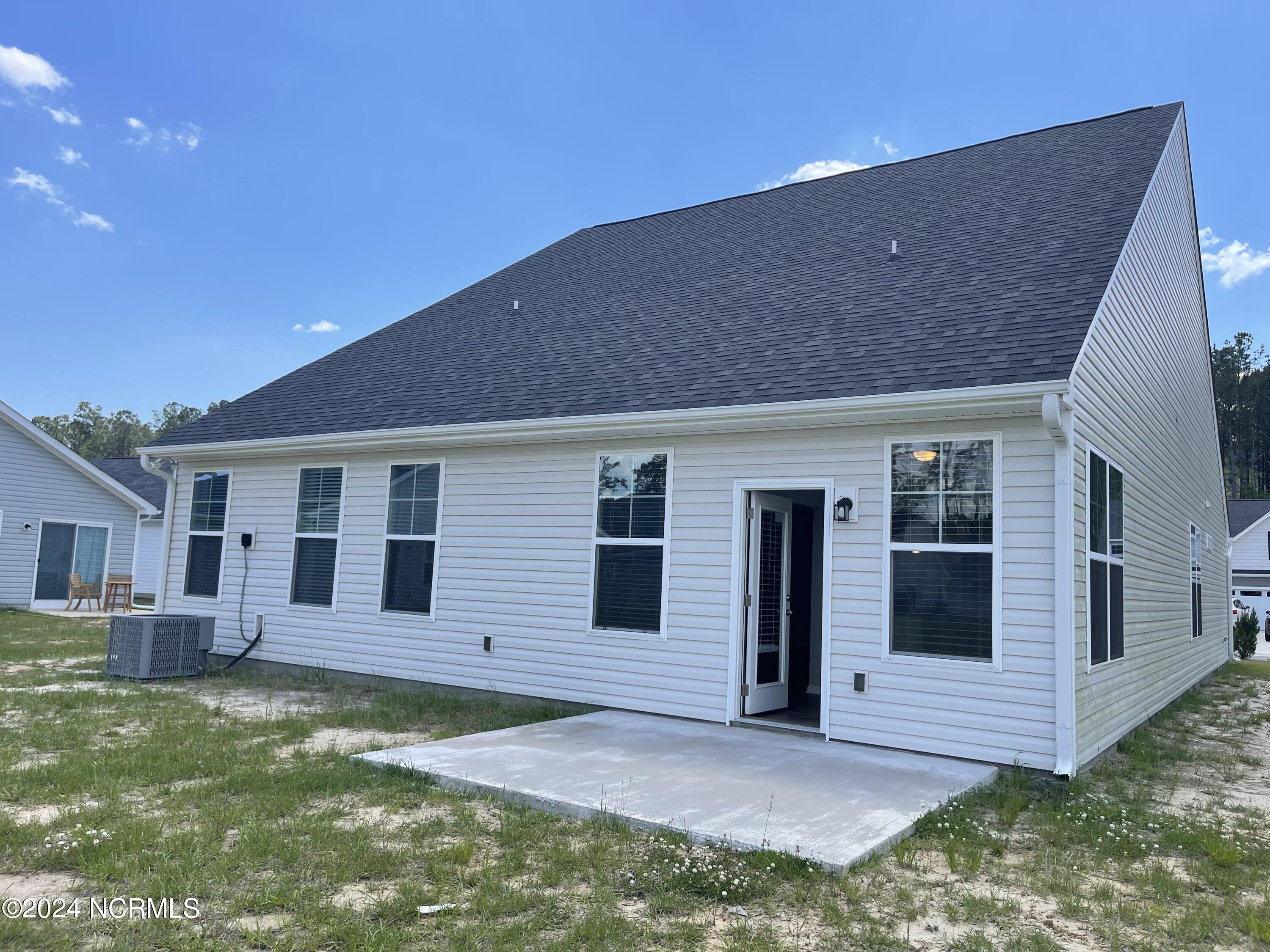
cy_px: 476
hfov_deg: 69.4
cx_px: 635
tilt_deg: +5.7
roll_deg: -2.7
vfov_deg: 54.9
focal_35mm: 25
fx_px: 917
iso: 32
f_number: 1.6
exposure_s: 1/2433
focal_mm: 5.1
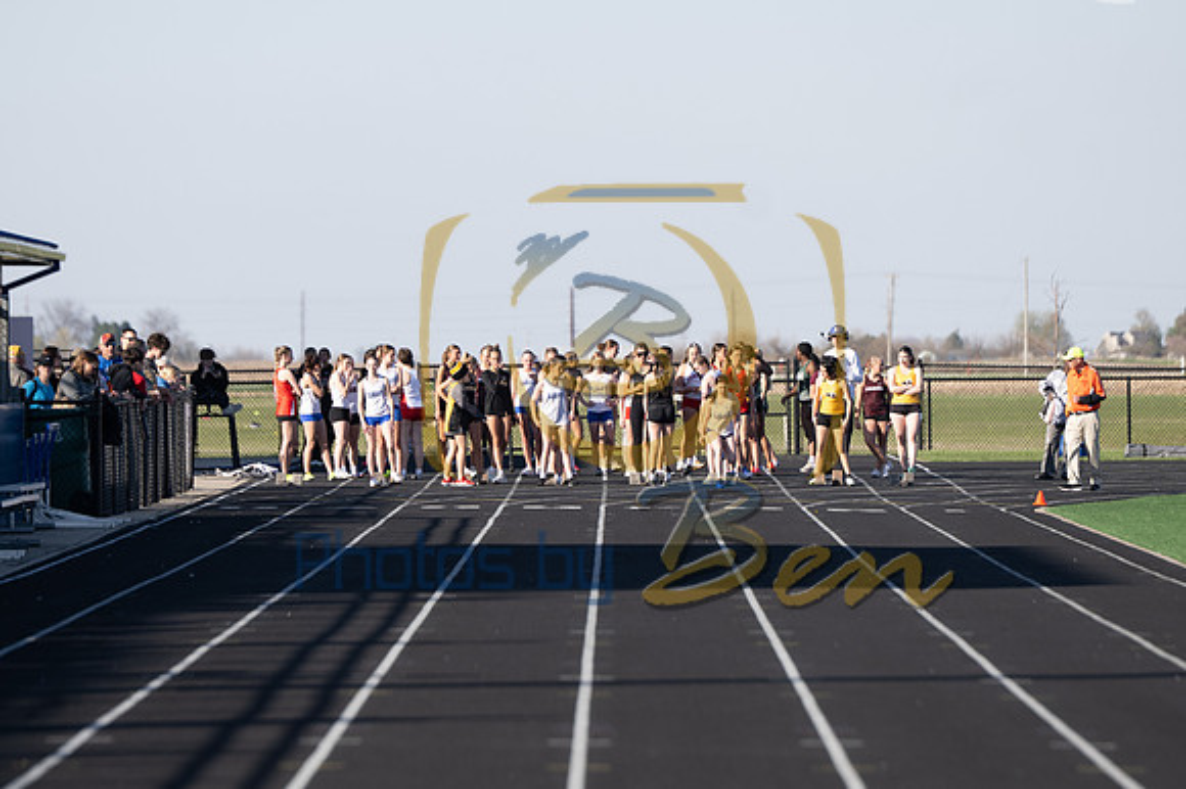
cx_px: 593
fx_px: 9877
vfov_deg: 4.6
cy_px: 394
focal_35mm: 300
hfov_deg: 6.9
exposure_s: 1/1250
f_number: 3.5
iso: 160
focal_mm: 200
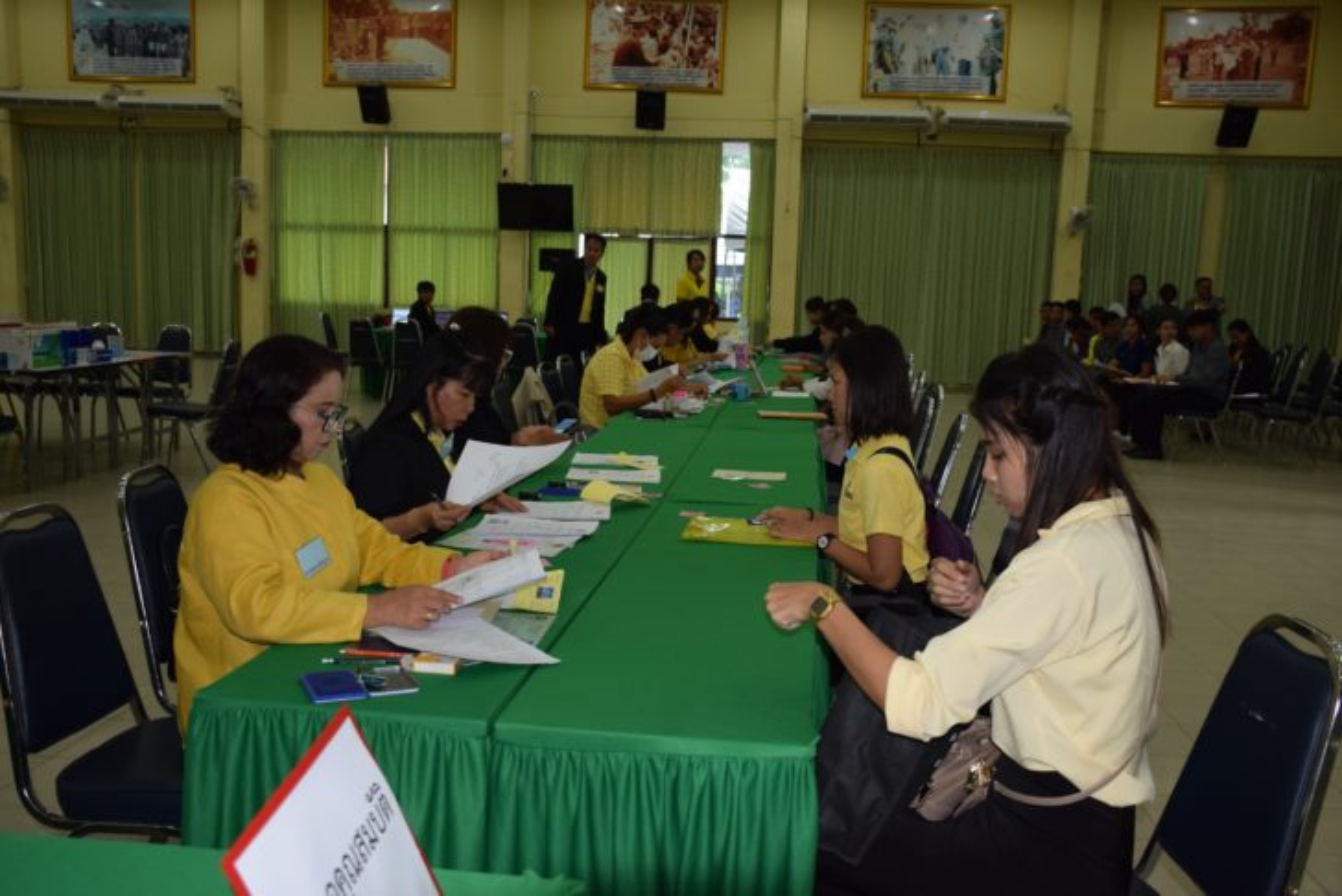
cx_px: 671
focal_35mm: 33
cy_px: 448
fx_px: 1231
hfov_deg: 57.2
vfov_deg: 40.0
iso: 800
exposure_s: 1/100
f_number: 3.5
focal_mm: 22
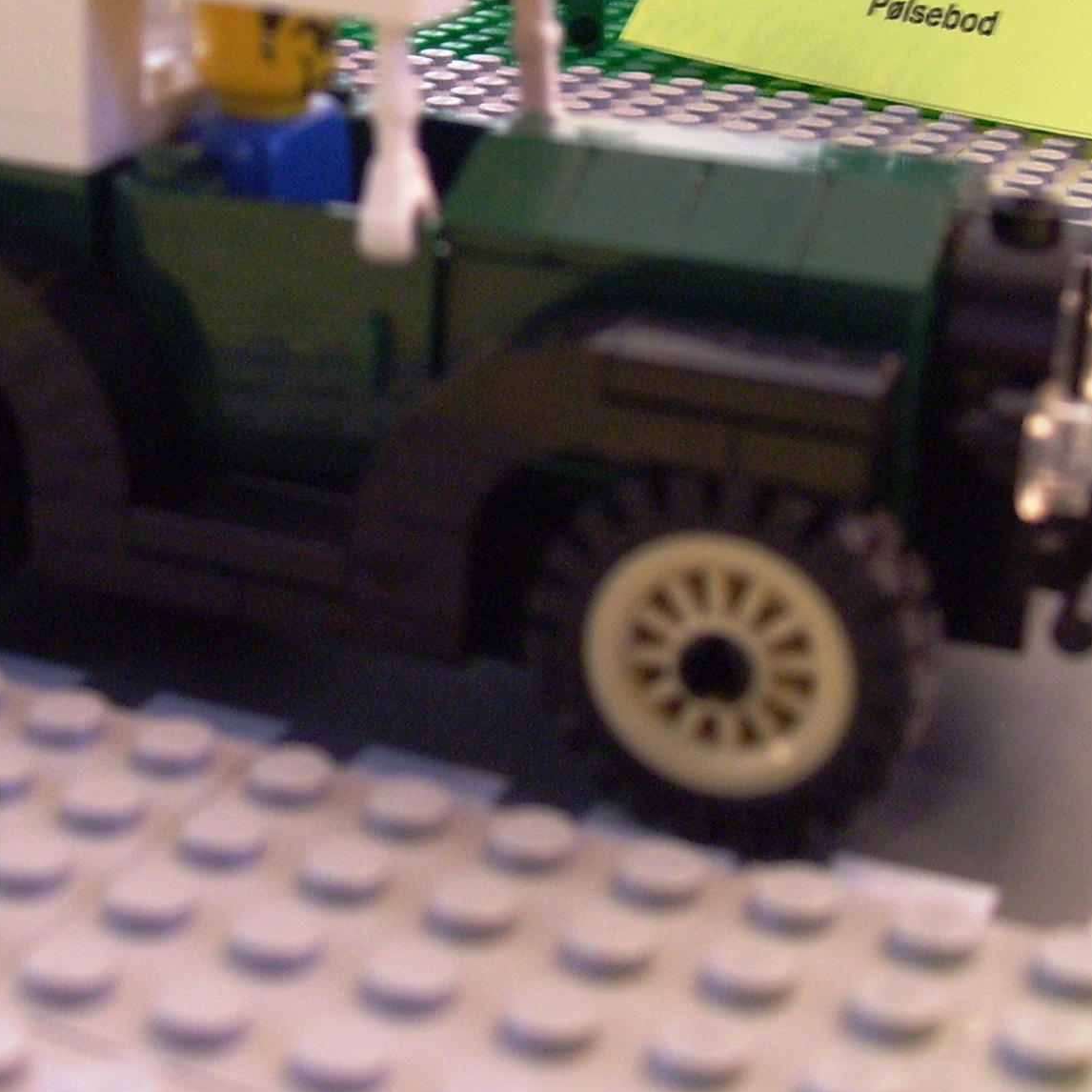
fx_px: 2284
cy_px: 409
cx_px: 374
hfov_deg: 26.7
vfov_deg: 26.8
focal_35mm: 64
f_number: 2.7
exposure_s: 1/8
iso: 160
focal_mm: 6
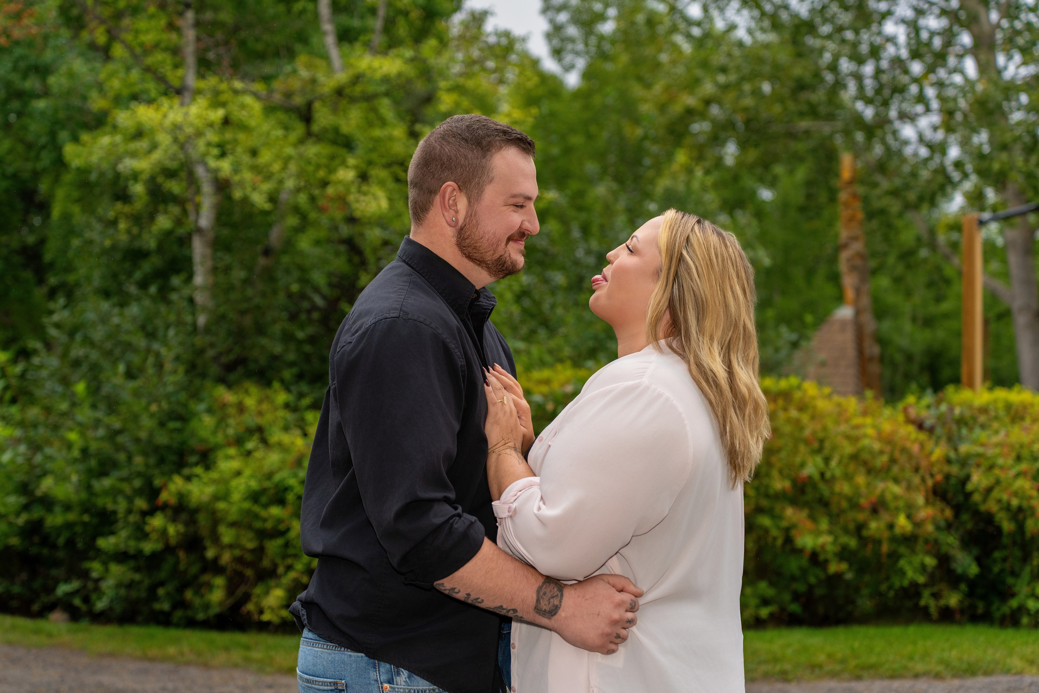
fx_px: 1501
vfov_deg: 26.0
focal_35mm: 52
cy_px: 346
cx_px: 520
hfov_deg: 38.2
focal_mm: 52
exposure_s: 1/800
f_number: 2.8
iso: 400
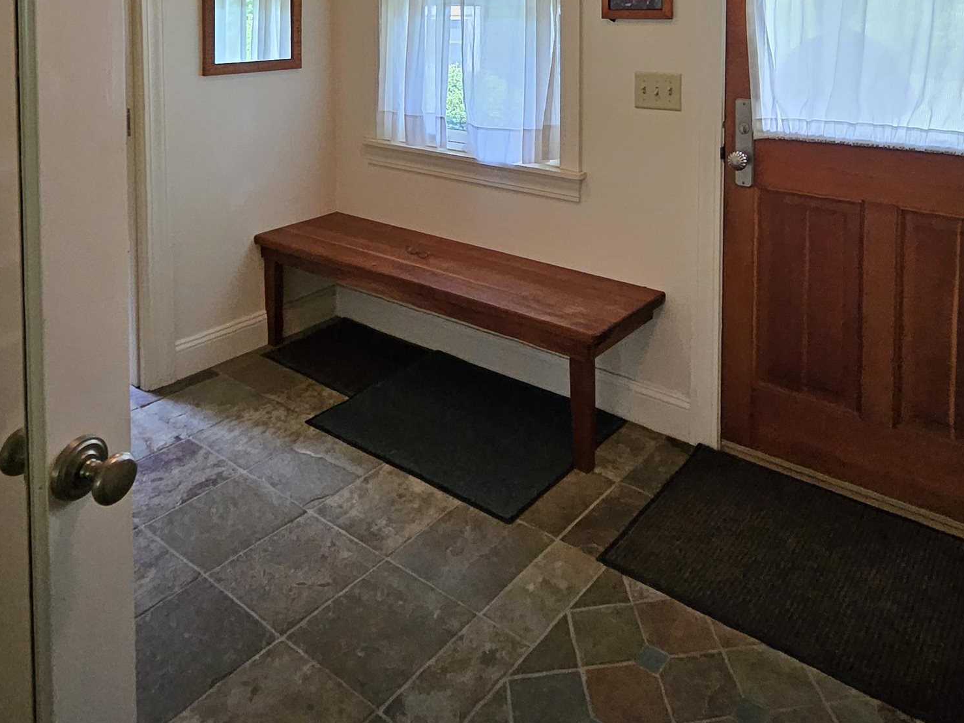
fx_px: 752
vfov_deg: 45.2
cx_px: 571
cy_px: 37
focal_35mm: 27
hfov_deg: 64.8
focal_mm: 1.74
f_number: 2.2
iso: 400
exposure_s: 1/60
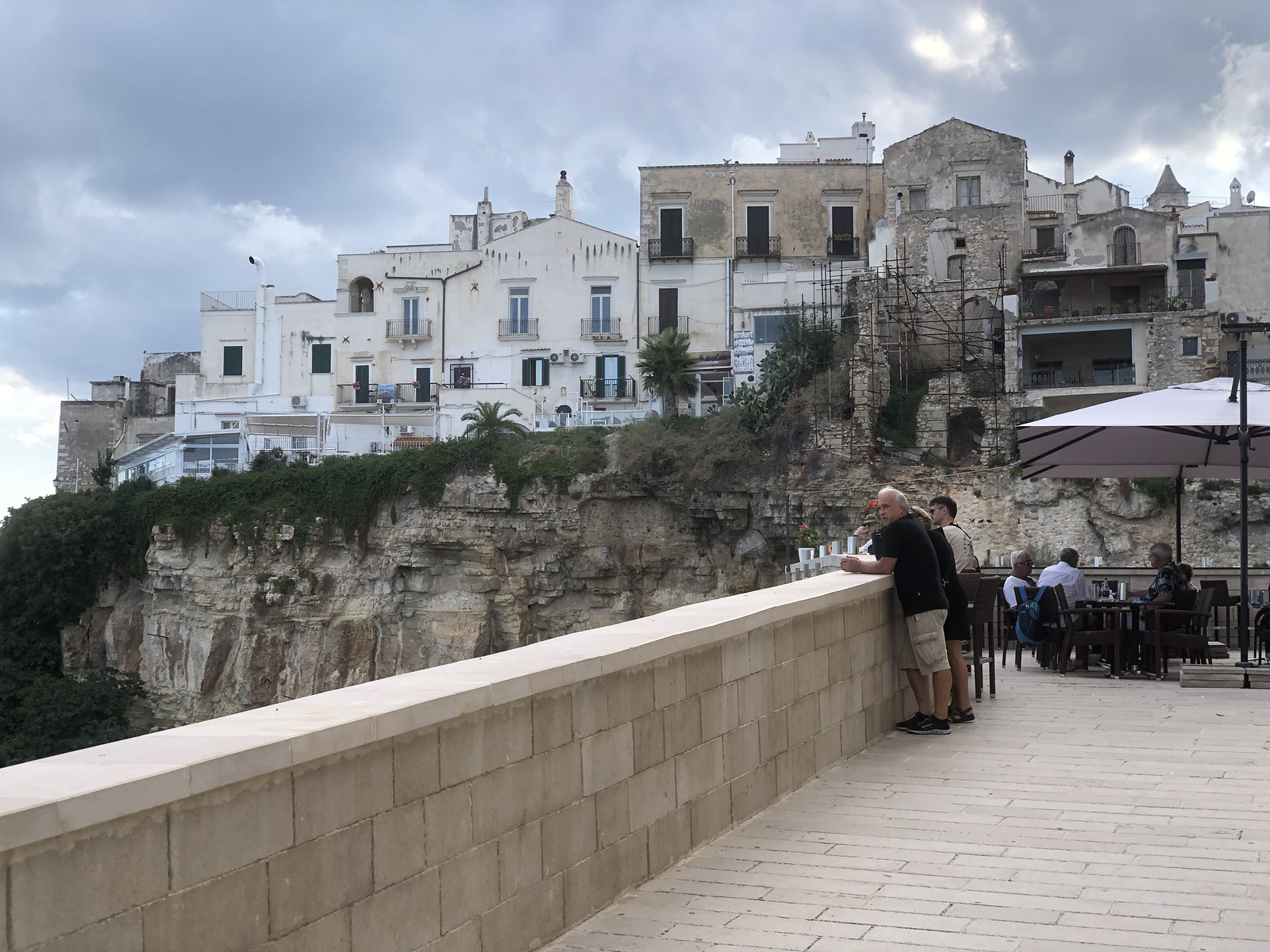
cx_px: 635
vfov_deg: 28.0
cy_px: 476
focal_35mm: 52
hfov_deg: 36.8
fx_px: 1908
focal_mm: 6
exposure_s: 1/476
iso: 16
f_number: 2.4
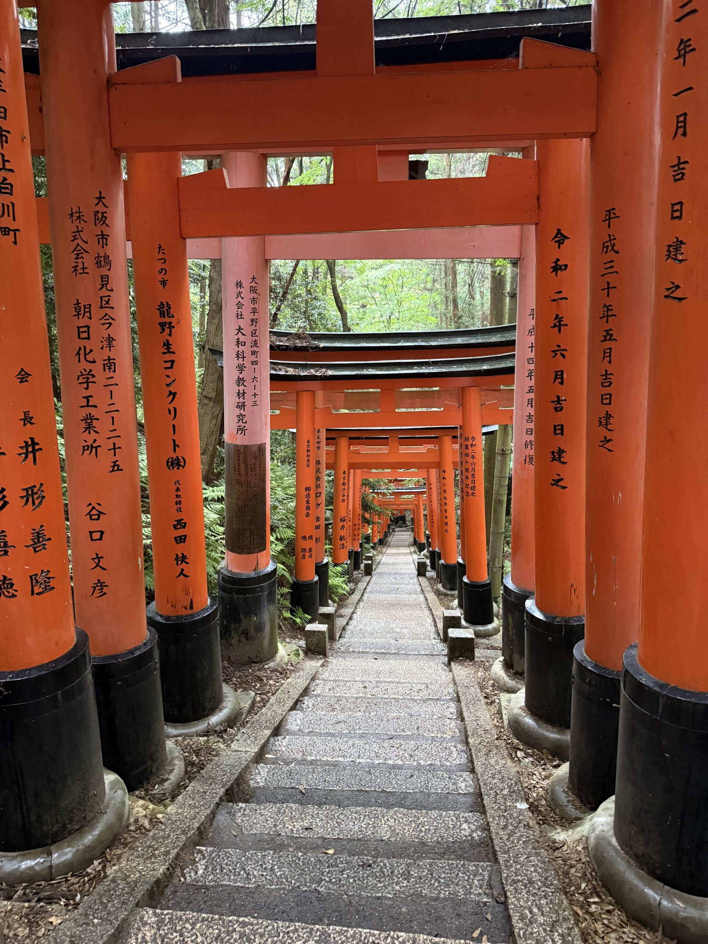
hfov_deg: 56.8
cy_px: 472
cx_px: 354
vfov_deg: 71.6
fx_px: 654
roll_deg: +1.5
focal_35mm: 24
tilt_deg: -14.3
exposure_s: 1/40
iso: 800
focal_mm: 6.76
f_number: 1.78
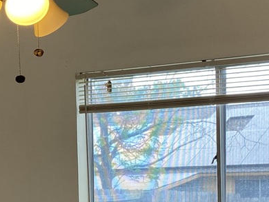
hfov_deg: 20.3
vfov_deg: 15.1
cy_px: 204
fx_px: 746
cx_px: 81
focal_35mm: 96
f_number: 1.8
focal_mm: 4.25
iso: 100
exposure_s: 1/120
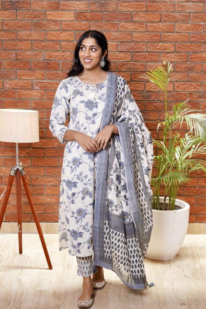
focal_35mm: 58
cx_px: 97
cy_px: 145
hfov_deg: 23.4
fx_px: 497
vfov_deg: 34.5
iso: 800
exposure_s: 1/125
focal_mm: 50
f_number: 4
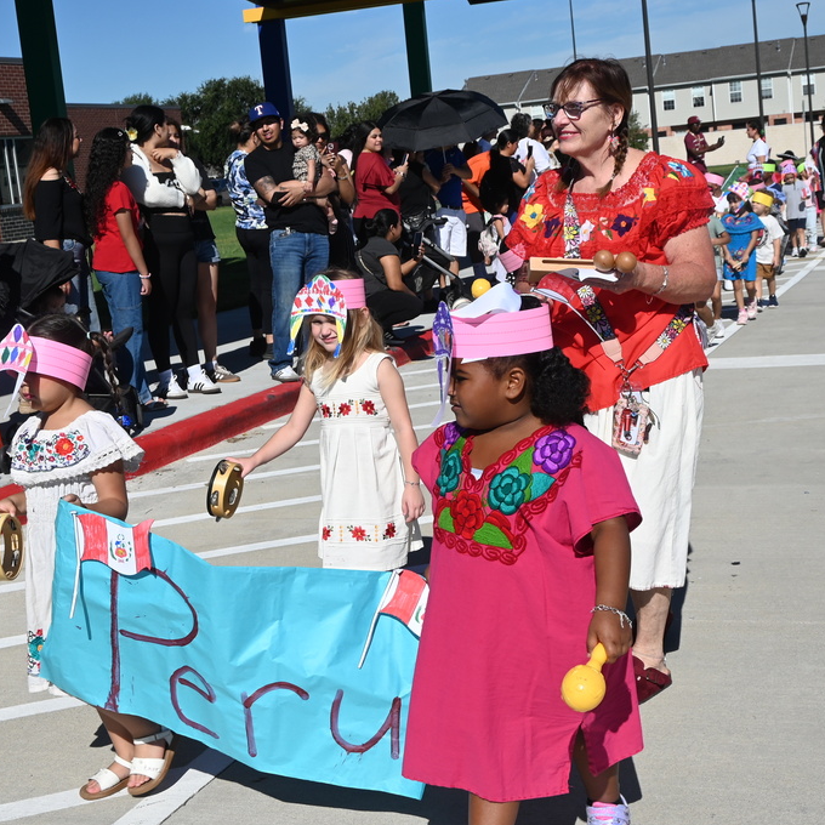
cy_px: 413
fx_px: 1483
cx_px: 392
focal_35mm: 55
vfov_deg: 31.1
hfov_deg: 31.1
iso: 100
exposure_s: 1/640
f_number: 9
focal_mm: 29
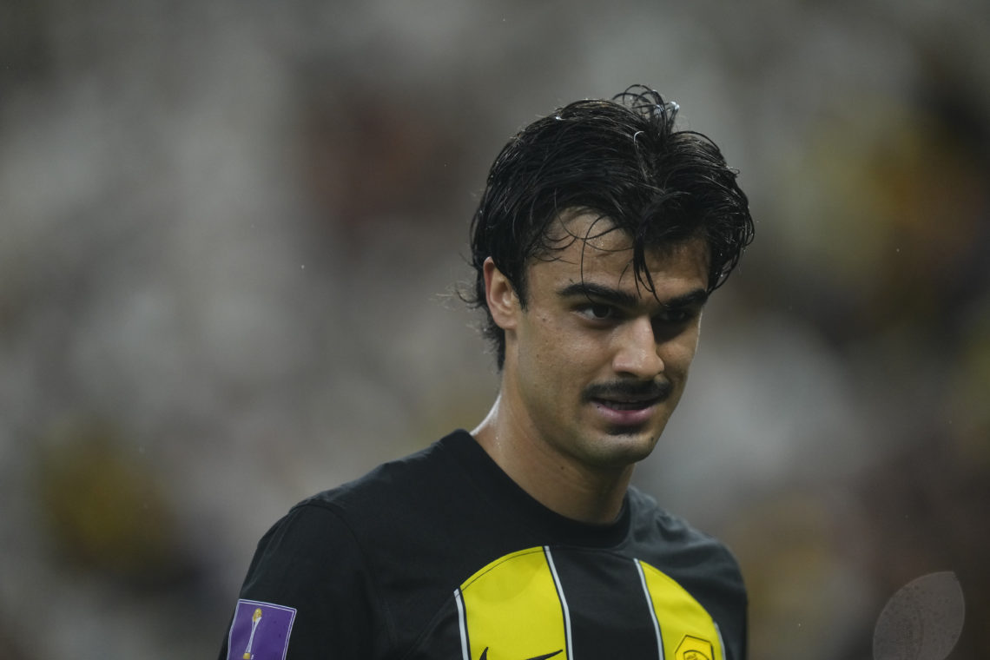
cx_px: 495
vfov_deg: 3.4
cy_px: 330
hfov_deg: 5.2
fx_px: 10999
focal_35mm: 400
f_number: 2.8
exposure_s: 1/2000
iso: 2500
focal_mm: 400
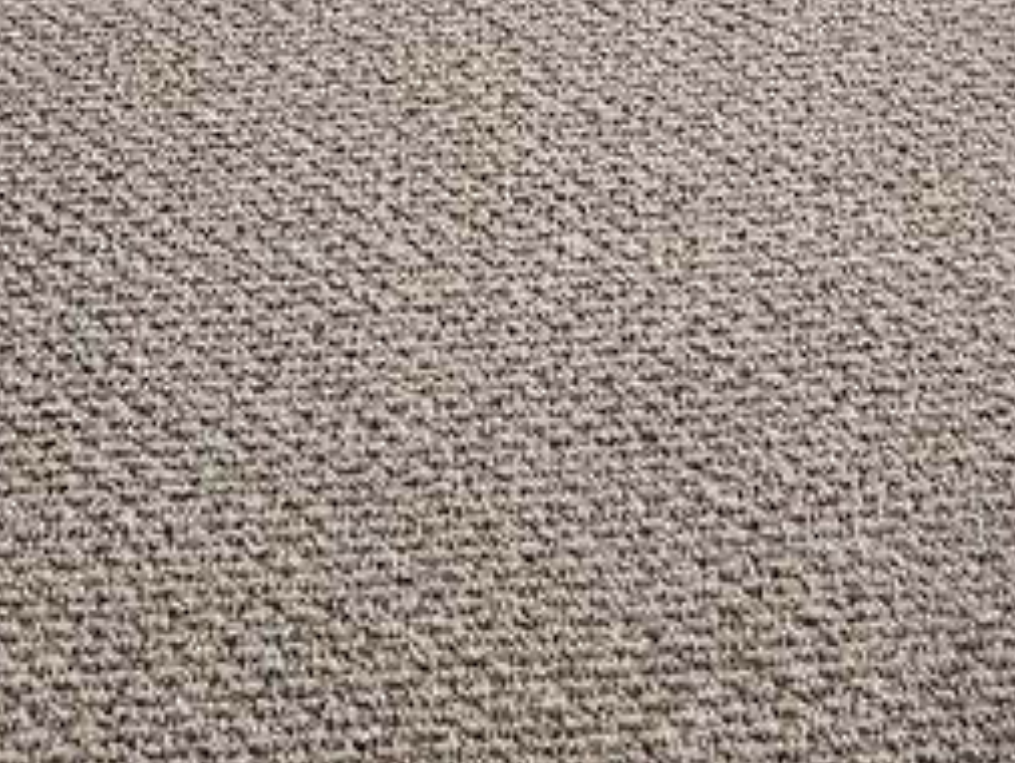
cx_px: 714
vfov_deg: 12.2
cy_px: -1385
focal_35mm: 74
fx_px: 2171
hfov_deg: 26.1
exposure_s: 1/60
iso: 160
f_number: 2.2
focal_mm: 2.2
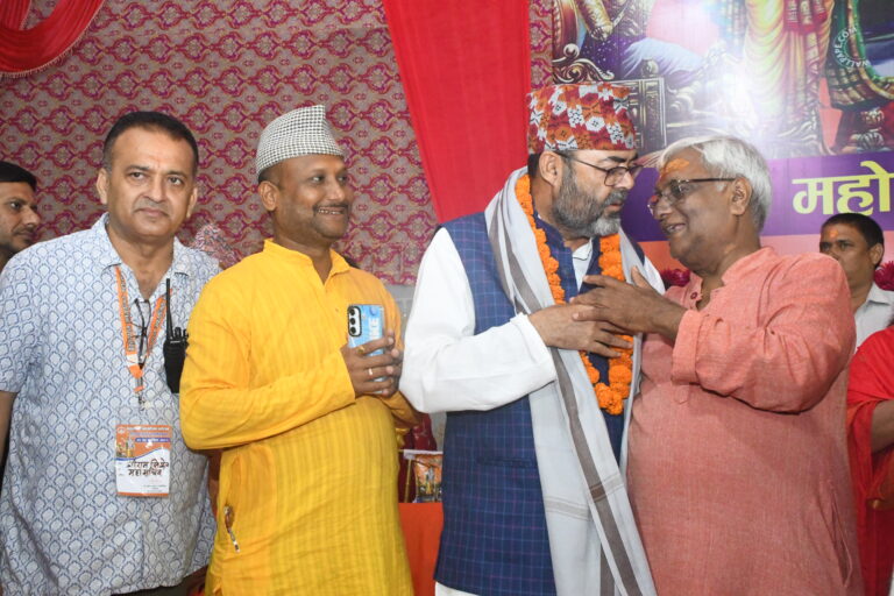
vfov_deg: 26.5
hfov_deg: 38.9
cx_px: 447
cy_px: 298
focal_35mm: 51
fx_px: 1266
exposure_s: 1/250
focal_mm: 34
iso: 10000
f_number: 7.1
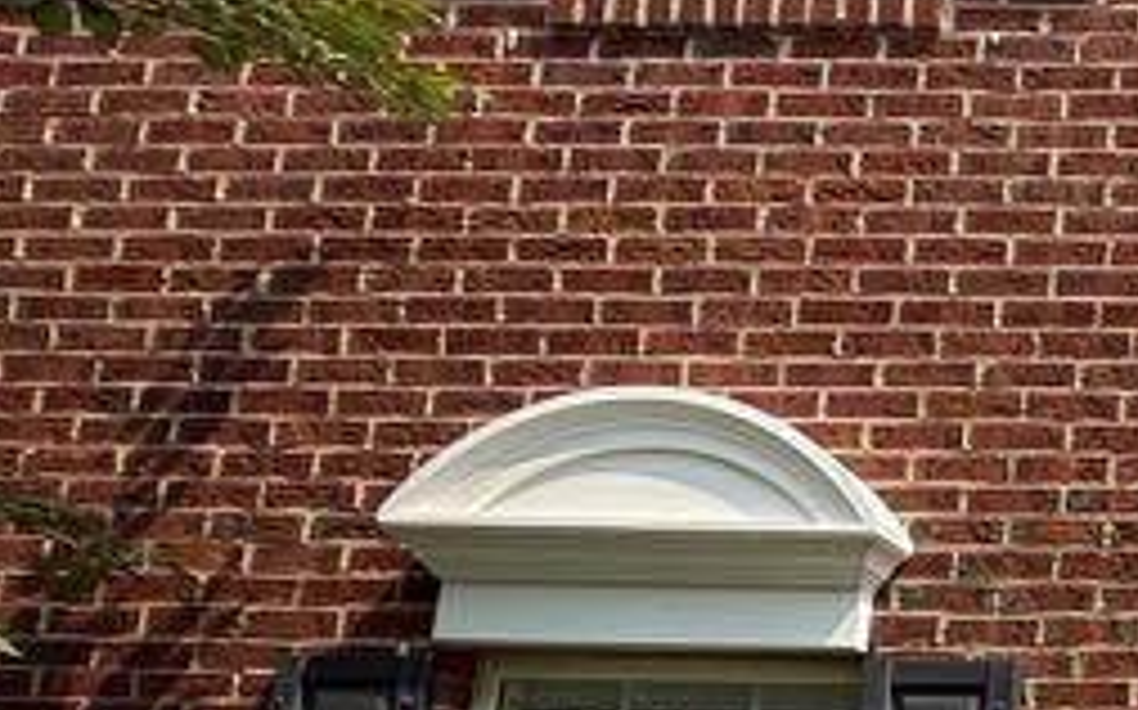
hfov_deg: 25.5
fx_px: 1519
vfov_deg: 23.0
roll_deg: -0.8
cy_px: 955
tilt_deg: +8.4
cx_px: 1849
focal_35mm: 49
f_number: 2.2
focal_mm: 2.22
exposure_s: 1/1017
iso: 50
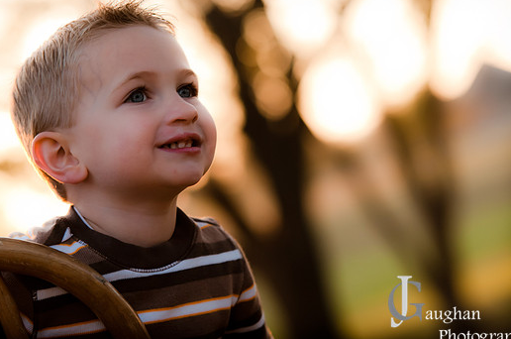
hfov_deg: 10.9
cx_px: 251
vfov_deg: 7.2
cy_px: 160
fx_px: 2678
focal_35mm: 189
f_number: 3.5
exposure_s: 1/320
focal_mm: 112
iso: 800
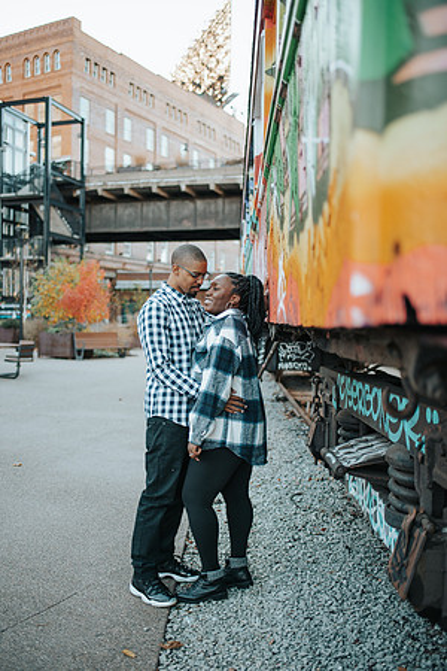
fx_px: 652
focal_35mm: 35
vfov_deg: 54.4
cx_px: 224
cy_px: 336
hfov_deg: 37.9
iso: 400
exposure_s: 1/640
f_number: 1.8
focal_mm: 35
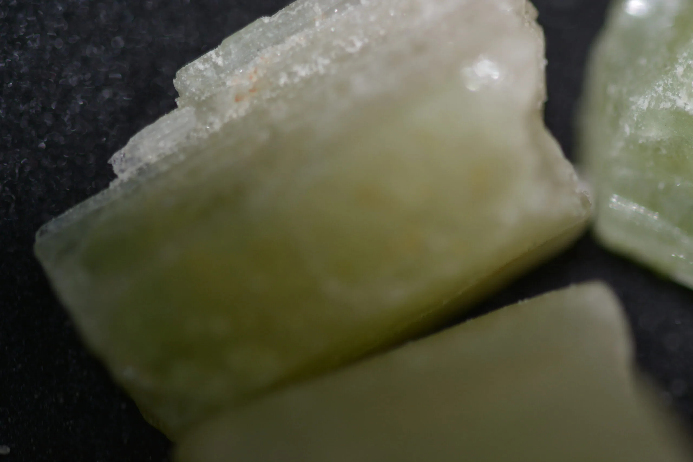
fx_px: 3032
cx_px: 346
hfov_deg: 13.0
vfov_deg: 8.7
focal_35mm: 158
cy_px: 231
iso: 250
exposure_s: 1/60
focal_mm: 105
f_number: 5
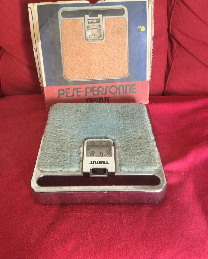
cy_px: 120
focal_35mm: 33
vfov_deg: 54.2
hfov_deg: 44.6
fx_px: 254
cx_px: 106
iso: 125
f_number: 2.4
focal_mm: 3.3
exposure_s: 1/33
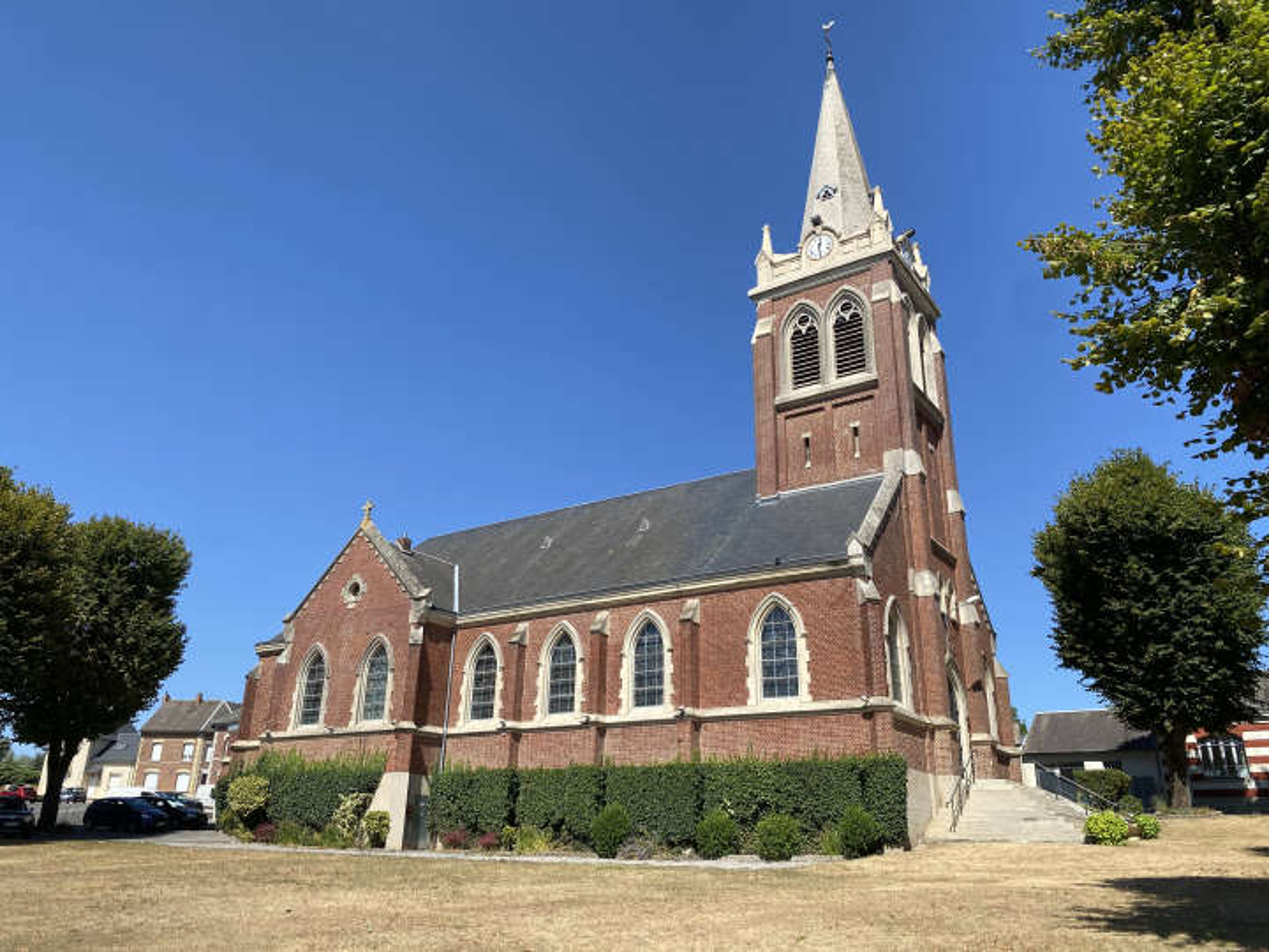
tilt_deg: +21.0
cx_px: 634
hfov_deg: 67.3
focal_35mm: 26
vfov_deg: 53.1
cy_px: 476
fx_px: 953
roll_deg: -2.3
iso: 32
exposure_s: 1/2688
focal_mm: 4.25
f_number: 1.8
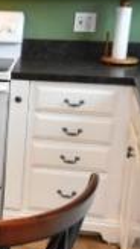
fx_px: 648
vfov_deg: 21.8
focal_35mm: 98
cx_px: -221
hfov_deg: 10.3
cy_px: 134
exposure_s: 1/125
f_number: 4.5
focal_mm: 10
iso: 1800
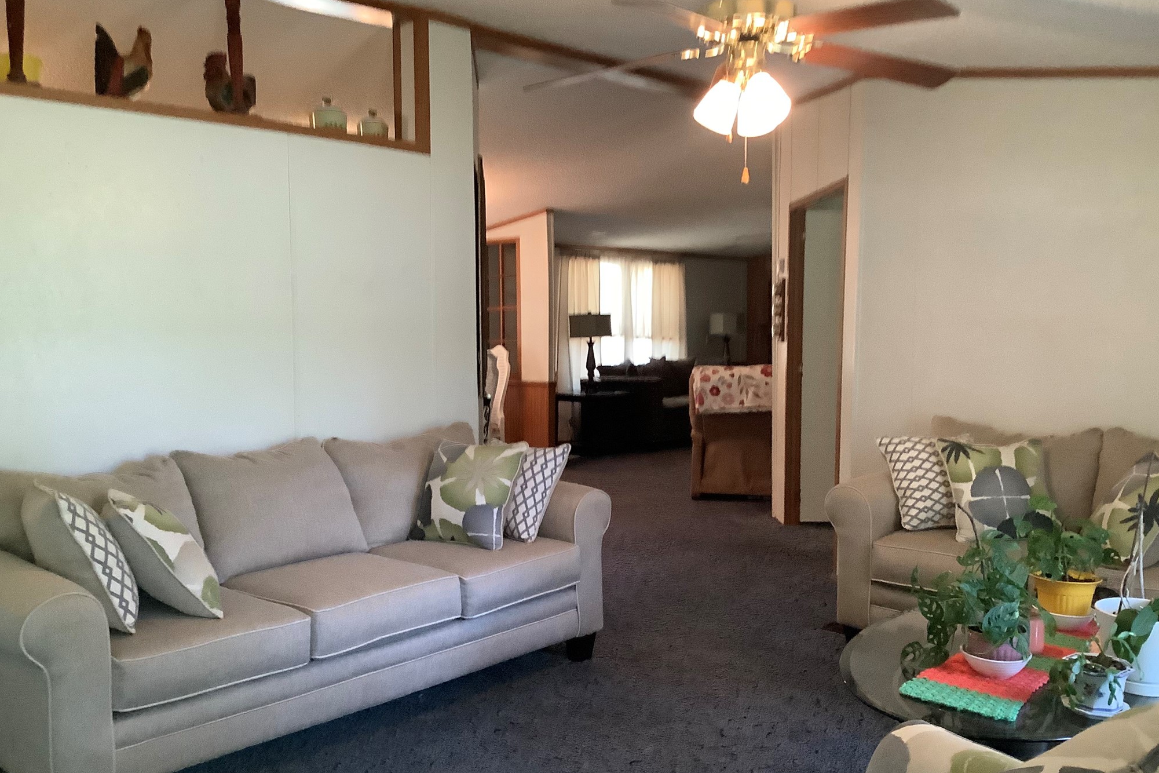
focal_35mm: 33
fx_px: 1062
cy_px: 398
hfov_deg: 57.2
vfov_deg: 40.0
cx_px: 589
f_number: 2.4
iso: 320
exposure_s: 1/60
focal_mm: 3.3
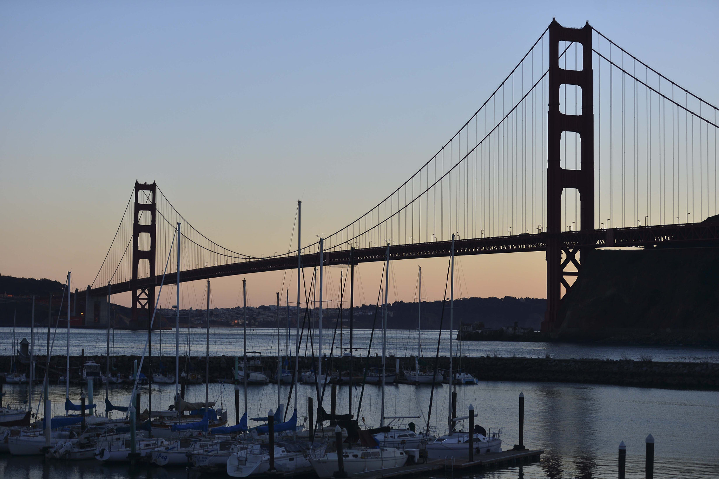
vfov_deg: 19.4
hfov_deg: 28.9
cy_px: 240
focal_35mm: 70
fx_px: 1397
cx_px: 360
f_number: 2.8
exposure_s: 1/250
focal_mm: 70
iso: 400
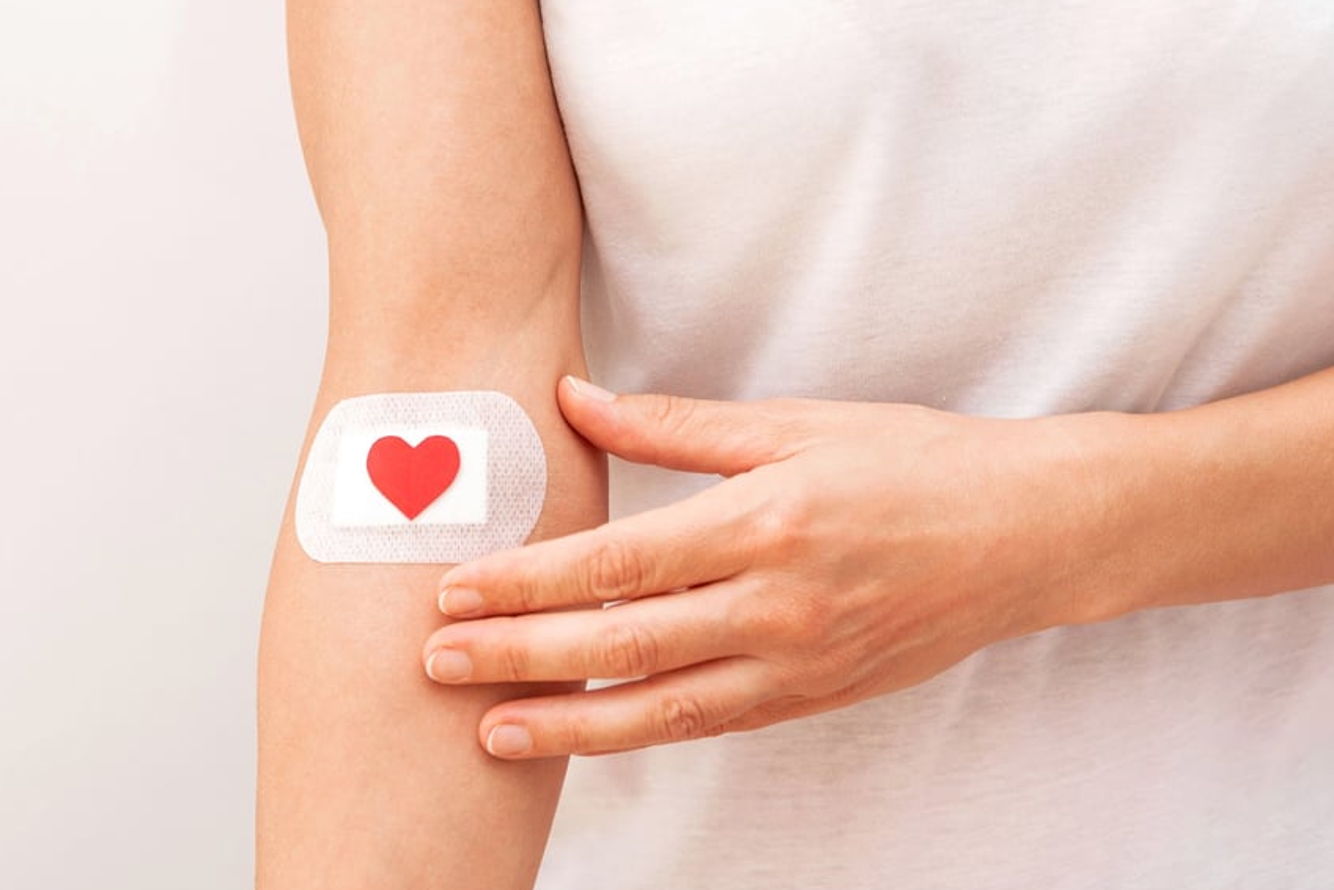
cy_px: 461
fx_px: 3670
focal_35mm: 99
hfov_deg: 20.5
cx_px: 455
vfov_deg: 13.8
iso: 400
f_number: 3.5
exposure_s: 1/250
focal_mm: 70
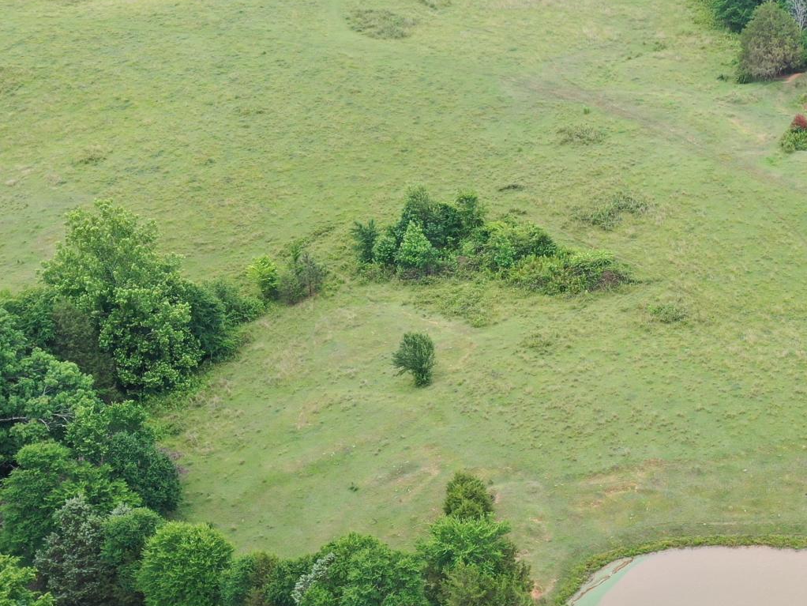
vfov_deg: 18.7
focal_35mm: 79
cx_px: 767
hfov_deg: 23.9
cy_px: 290
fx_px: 1842
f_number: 4
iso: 100
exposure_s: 1/160
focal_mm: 10.26
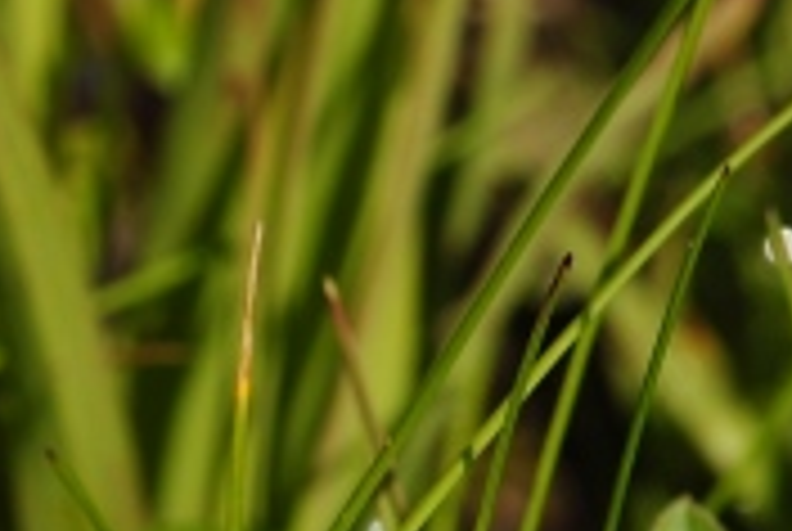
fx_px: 12787
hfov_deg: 3.5
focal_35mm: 580
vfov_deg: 2.4
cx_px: -135
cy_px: 594
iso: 100
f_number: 9
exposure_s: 1/250
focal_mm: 85
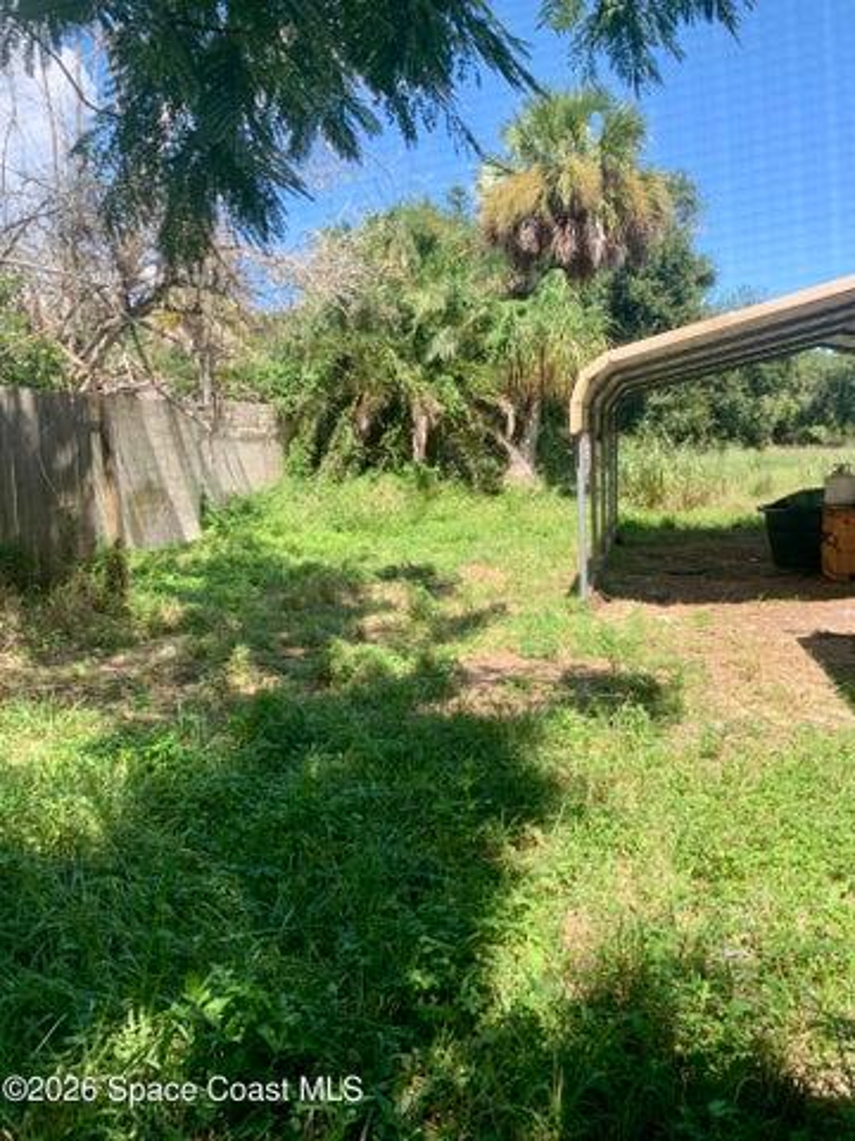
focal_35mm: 26
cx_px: 428
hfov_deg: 53.1
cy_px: 570
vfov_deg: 67.3
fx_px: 856
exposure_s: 1/386
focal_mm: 4.25
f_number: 1.8
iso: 25
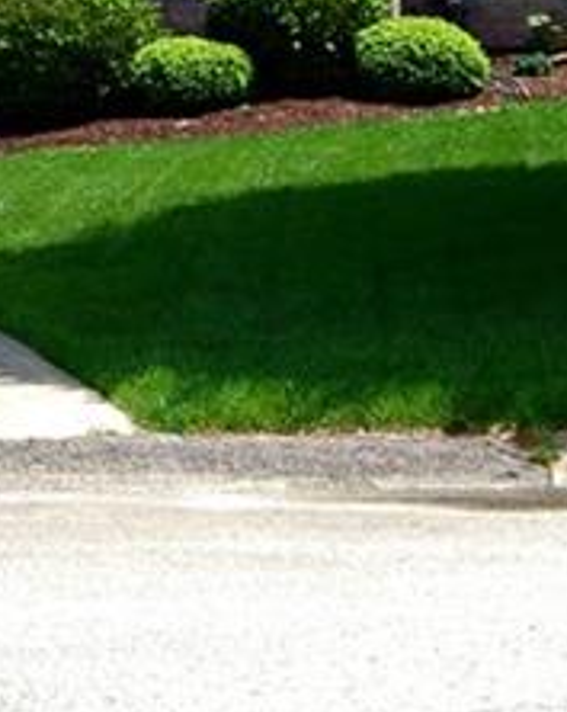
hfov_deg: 9.0
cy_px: -289
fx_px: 3552
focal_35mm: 169
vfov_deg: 11.1
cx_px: -74
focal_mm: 26
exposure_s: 1/500
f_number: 5.6
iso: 200
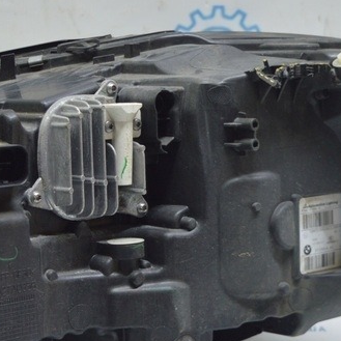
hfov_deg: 16.8
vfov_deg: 16.9
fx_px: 1148
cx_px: 90
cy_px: 183
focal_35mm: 103
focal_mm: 26
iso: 400
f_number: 4
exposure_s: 1/40
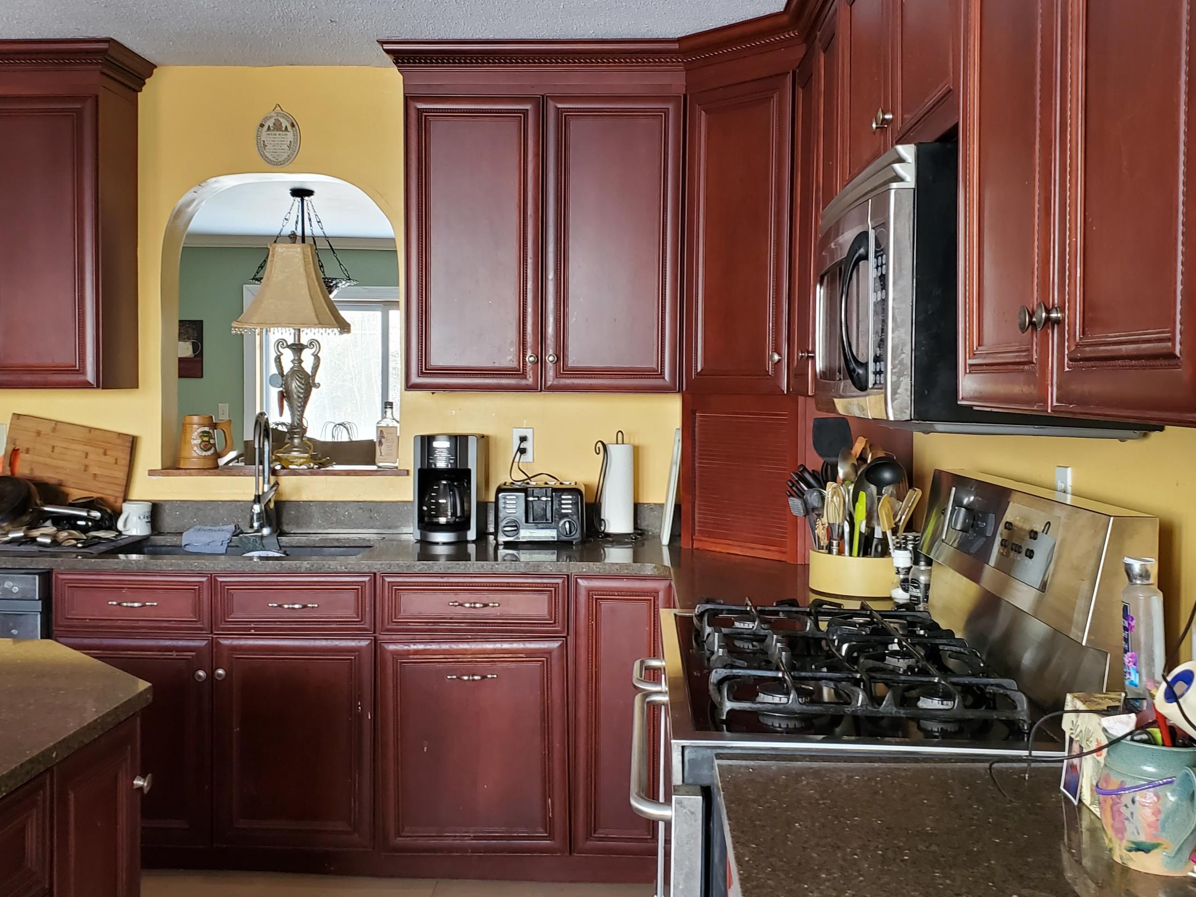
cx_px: 552
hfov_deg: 51.3
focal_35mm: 36
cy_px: 402
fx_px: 1244
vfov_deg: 39.6
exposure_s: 1/39
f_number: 2.4
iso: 250
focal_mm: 4.3
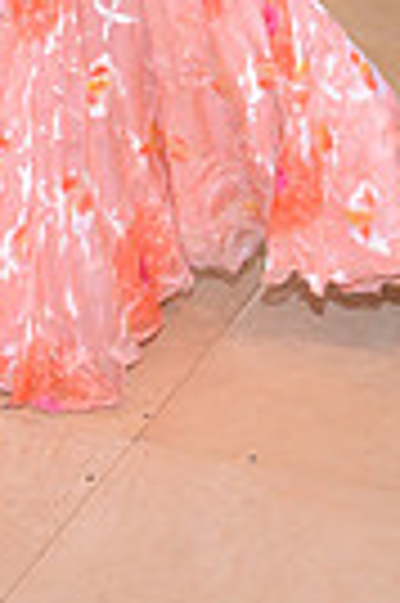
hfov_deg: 8.2
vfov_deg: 11.9
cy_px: -364
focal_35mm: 164
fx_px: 2740
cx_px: -173
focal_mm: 38
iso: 1250
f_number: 5.6
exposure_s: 1/250
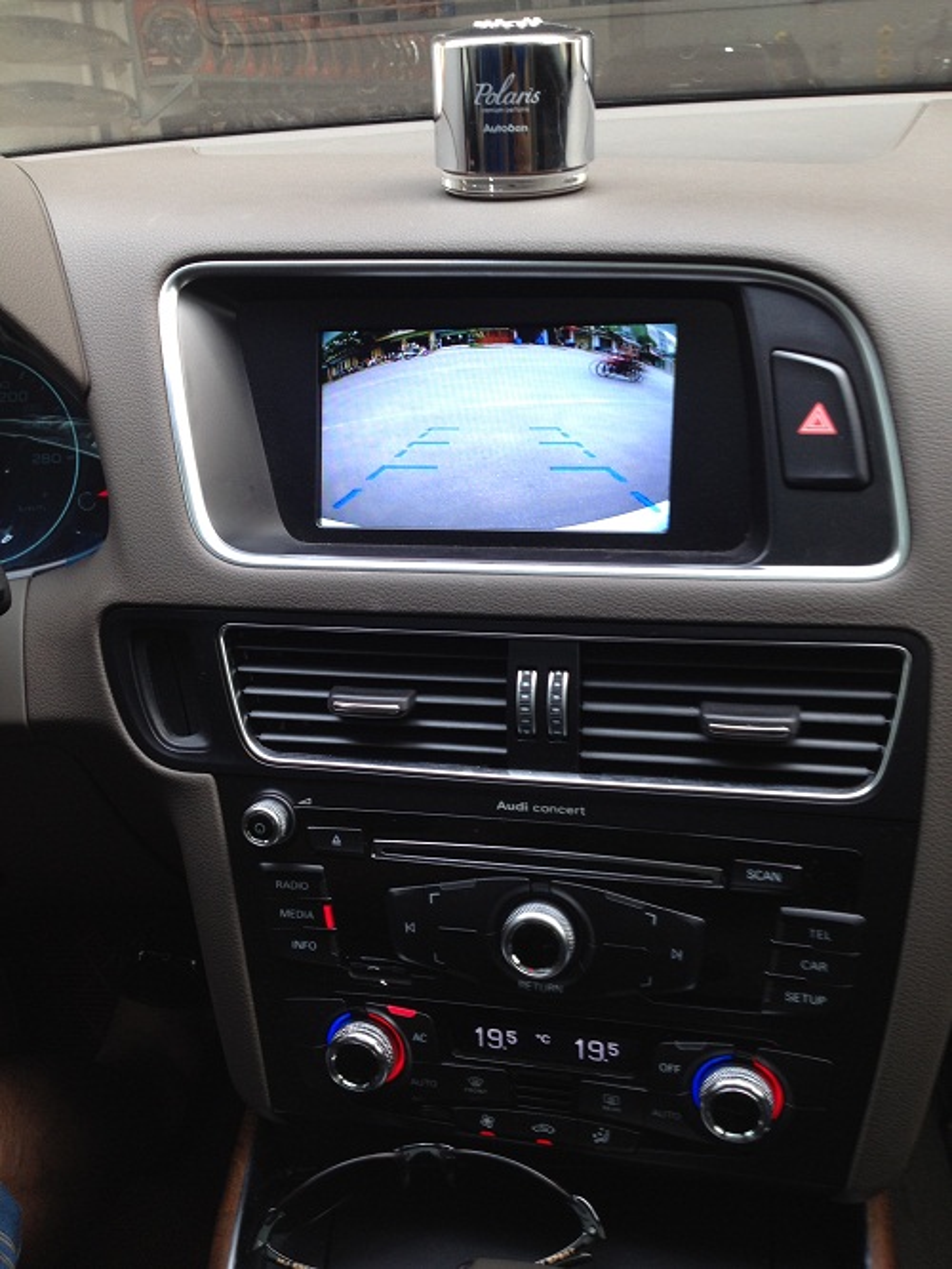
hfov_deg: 40.7
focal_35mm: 35
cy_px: 634
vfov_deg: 52.6
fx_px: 1283
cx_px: 476
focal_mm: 4.28
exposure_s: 1/30
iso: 80
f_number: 2.4
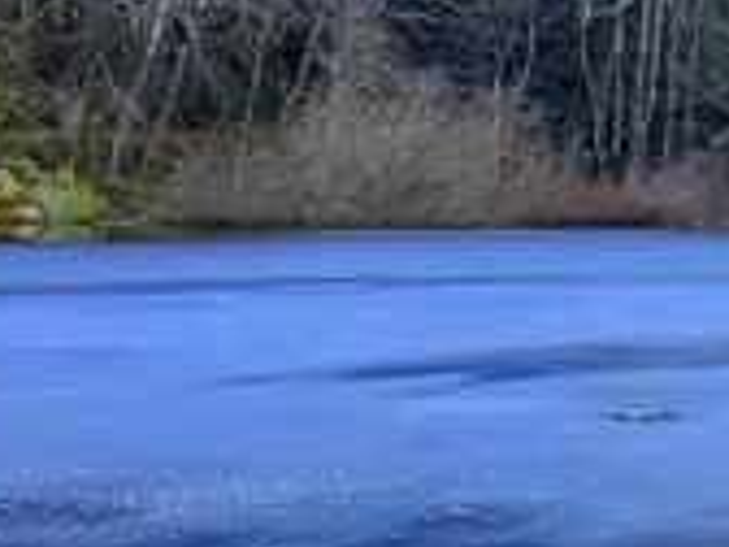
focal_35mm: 124
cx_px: 981
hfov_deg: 15.1
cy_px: -278
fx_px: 2611
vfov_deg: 11.5
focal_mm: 4.3
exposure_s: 1/120
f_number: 2.4
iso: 64
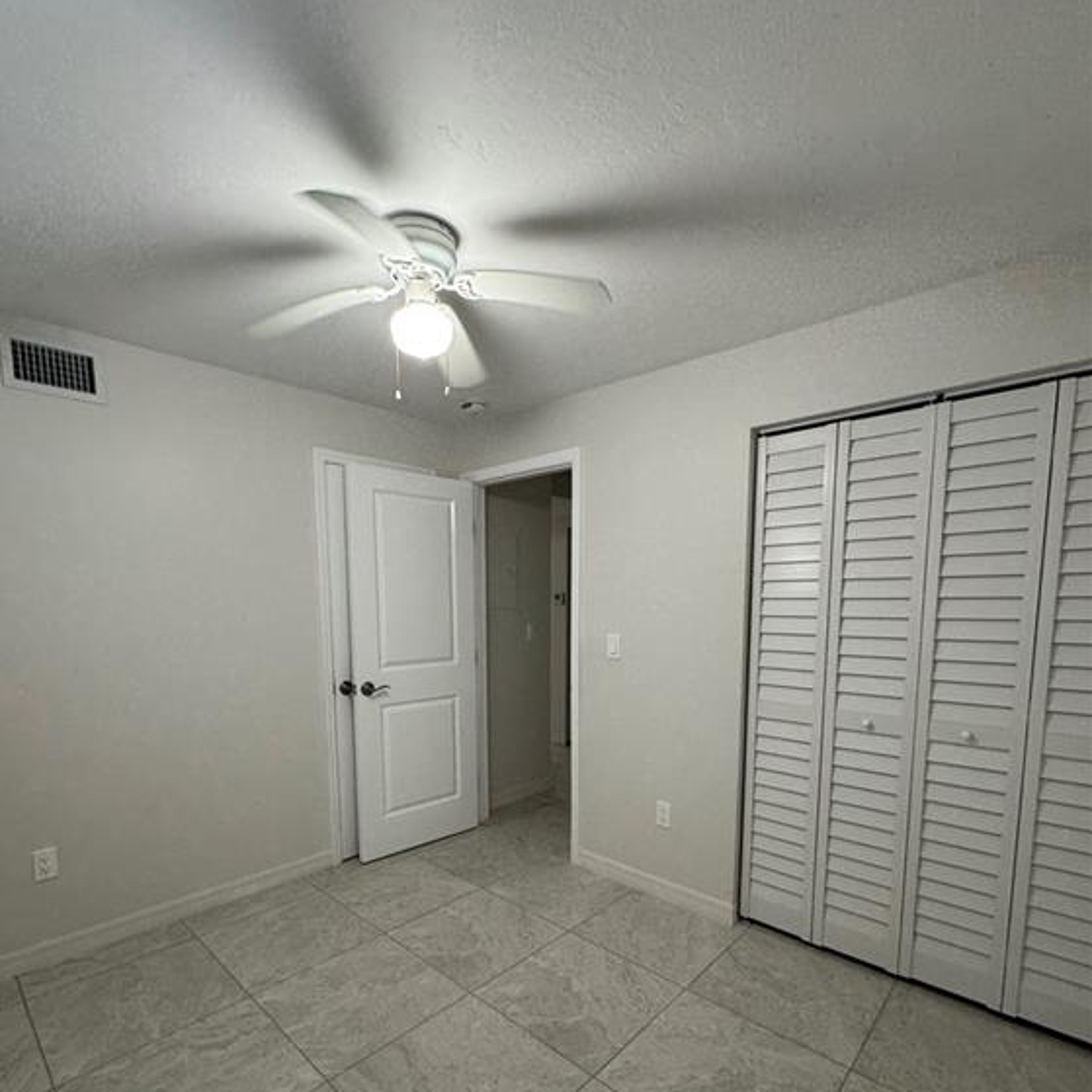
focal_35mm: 17
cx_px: 531
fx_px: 607
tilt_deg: -3.2
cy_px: 668
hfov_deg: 83.9
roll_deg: +0.7
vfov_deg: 82.7
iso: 200
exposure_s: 1/60
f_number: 2.2
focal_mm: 2.22
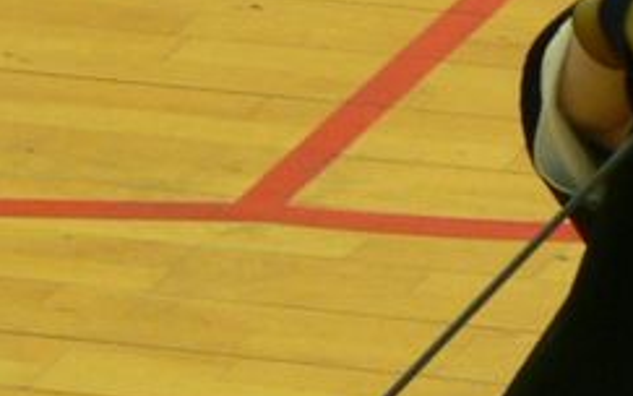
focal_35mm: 1052
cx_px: 1138
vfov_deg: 1.2
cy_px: 388
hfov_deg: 2.0
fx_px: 18153
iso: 100
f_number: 3.3
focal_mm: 33.5
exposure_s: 1/25
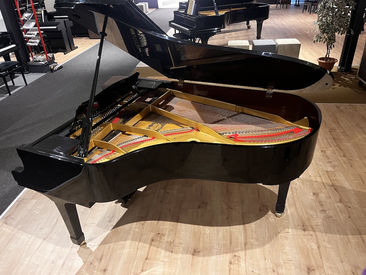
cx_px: 183
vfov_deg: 53.1
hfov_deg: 67.3
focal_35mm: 26
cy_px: 138
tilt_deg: -31.3
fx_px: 275
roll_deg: +2.7
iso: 640
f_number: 1.6
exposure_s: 1/40
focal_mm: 5.1
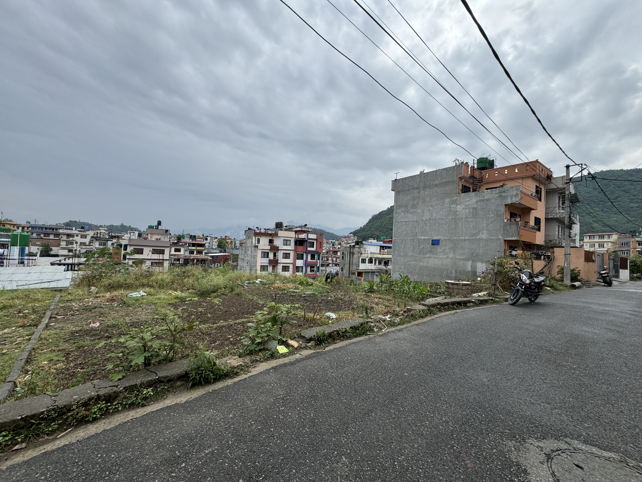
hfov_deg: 102.1
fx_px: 260
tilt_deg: +2.5
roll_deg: -2.9
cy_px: 241
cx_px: 321
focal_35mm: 14
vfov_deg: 85.7
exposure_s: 1/1672
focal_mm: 2.22
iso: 50
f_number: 2.2
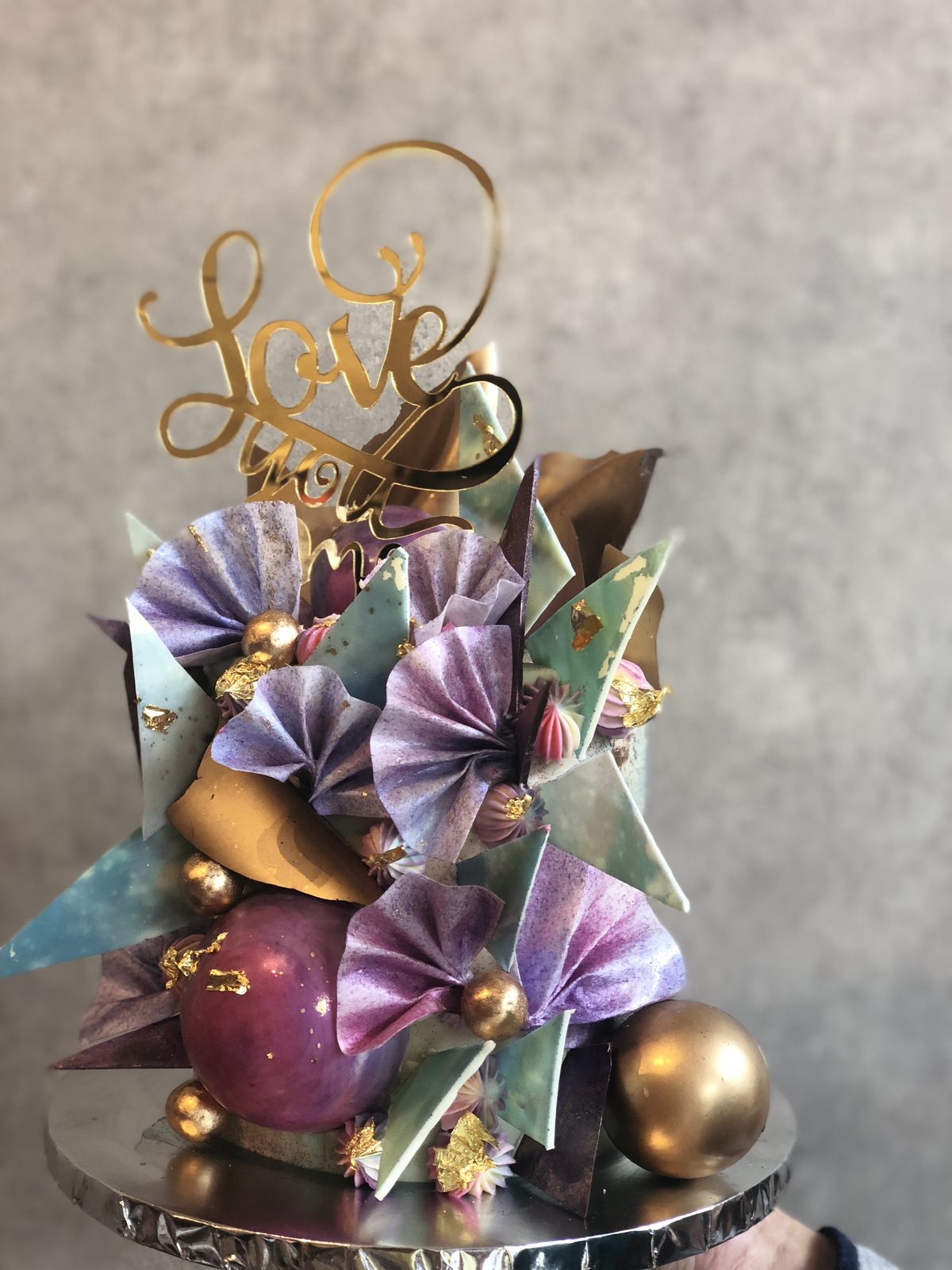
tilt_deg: -3.8
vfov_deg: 36.8
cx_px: 476
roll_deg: -1.2
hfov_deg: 28.0
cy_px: 635
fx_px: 1907
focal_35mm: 52
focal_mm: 6
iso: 50
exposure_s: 1/50
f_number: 2.4
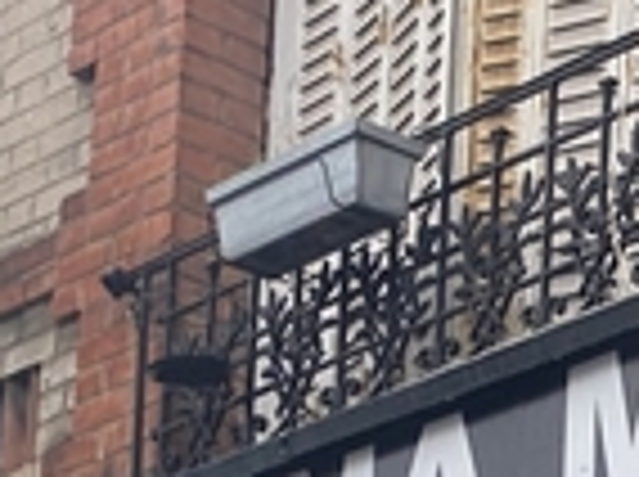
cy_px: 1188
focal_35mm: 176
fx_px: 3243
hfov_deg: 11.1
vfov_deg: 7.8
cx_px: 760
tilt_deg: +9.5
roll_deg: -1.1
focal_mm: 4.25
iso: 100
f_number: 1.8
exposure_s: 1/121
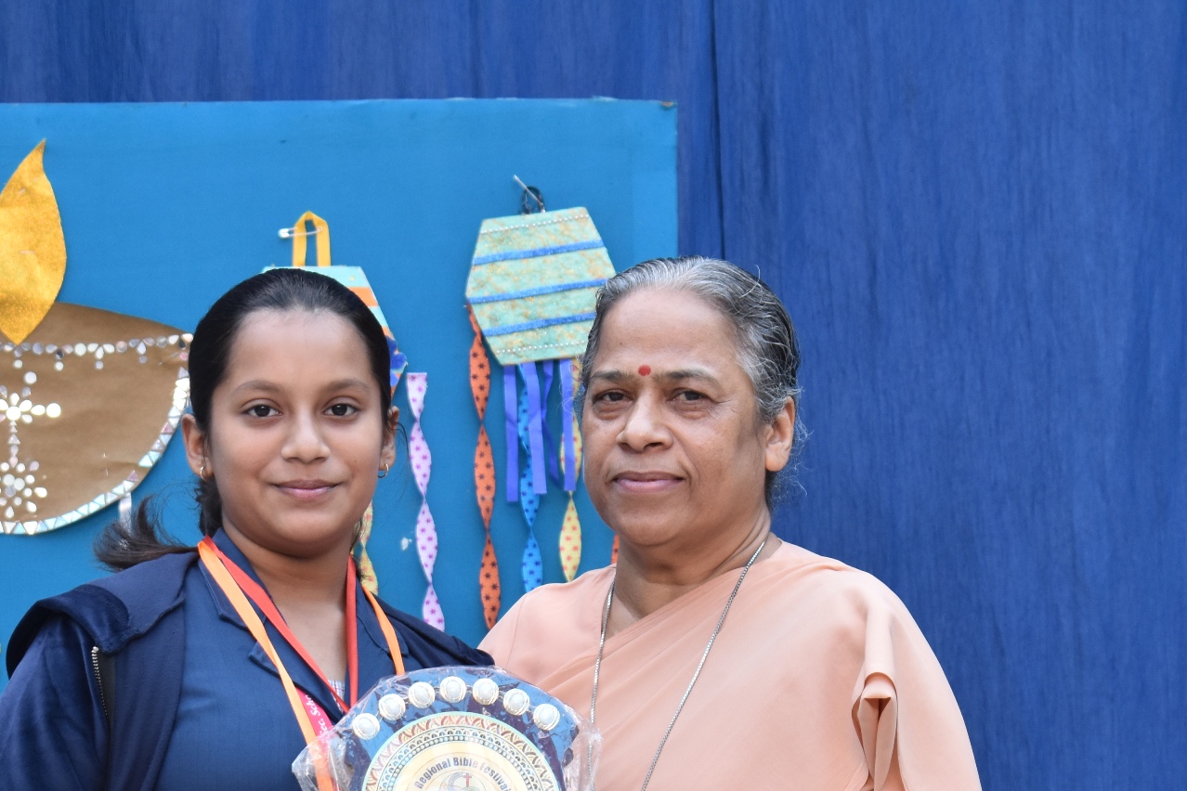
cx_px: 519
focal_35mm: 155
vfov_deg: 8.8
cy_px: 721
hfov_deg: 13.3
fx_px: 5108
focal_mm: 55
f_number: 5.6
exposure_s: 1/90
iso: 400
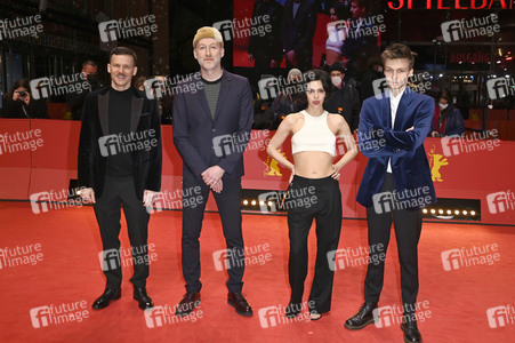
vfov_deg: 41.1
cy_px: 172
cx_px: 258
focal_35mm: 32
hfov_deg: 58.8
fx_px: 457
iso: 800
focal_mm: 32
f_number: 5.6
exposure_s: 1/160
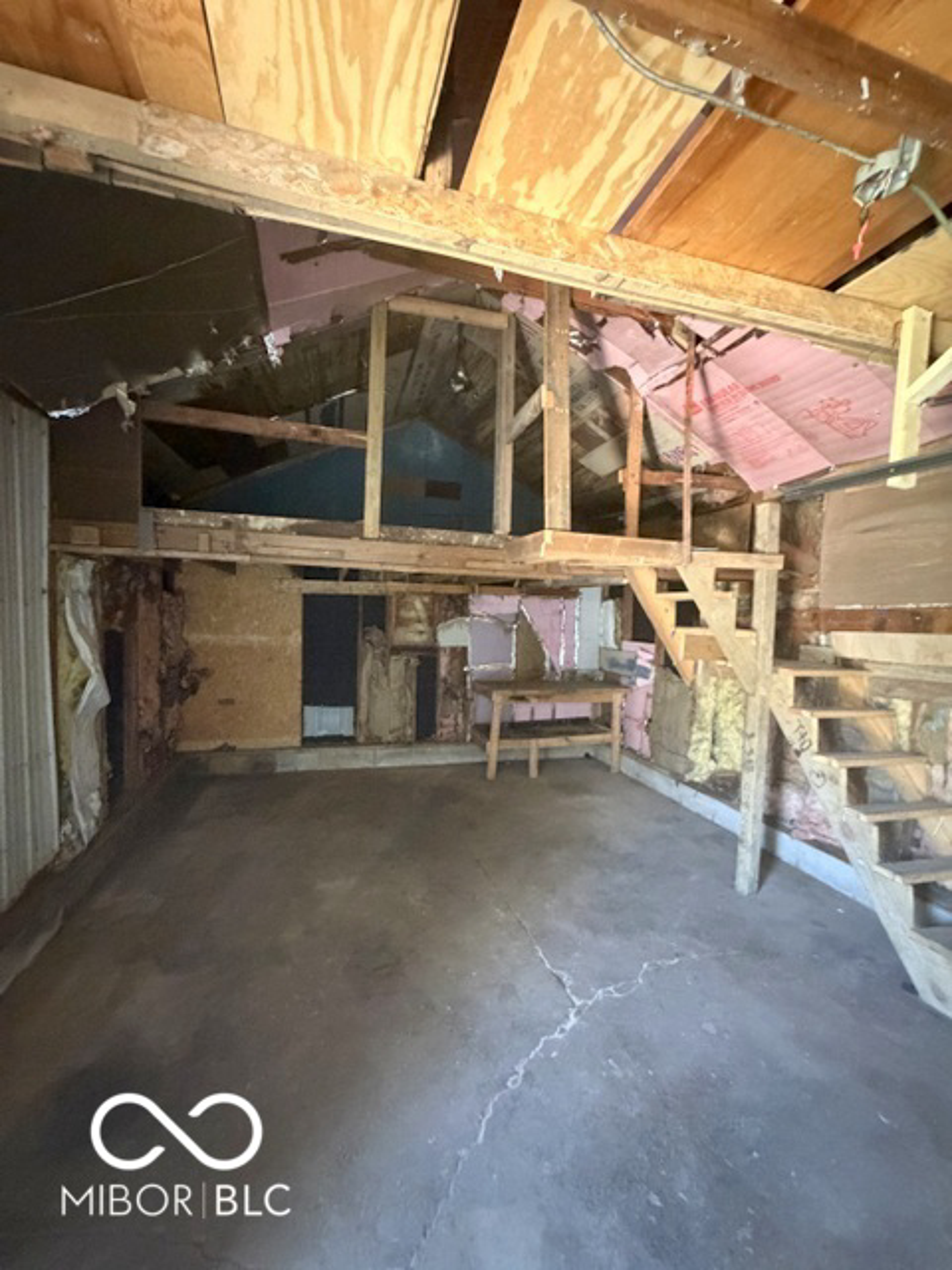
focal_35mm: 14
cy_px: 635
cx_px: 476
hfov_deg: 85.7
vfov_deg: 102.1
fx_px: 513
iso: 1250
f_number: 2.2
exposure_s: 1/40
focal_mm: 2.22
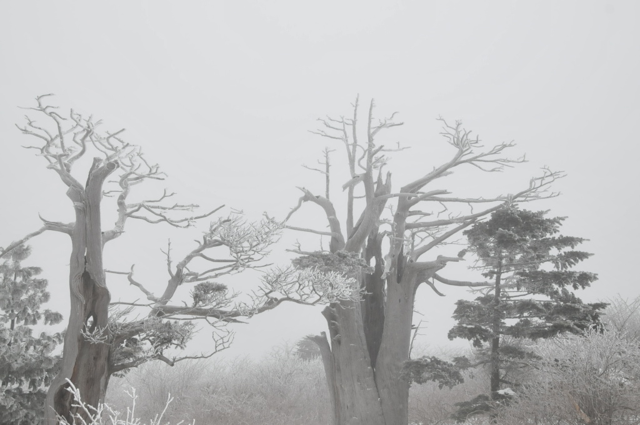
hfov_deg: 49.6
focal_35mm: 39
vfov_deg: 34.1
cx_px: 320
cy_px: 212
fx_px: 692
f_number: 8
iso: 1000
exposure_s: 1/250
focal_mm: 26
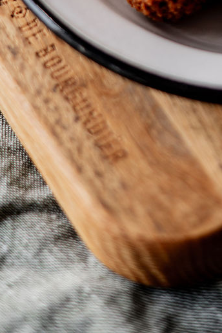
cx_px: 274
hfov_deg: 9.1
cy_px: -162
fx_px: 1378
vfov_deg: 13.1
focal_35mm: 149
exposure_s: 1/400
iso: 250
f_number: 2.2
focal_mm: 50
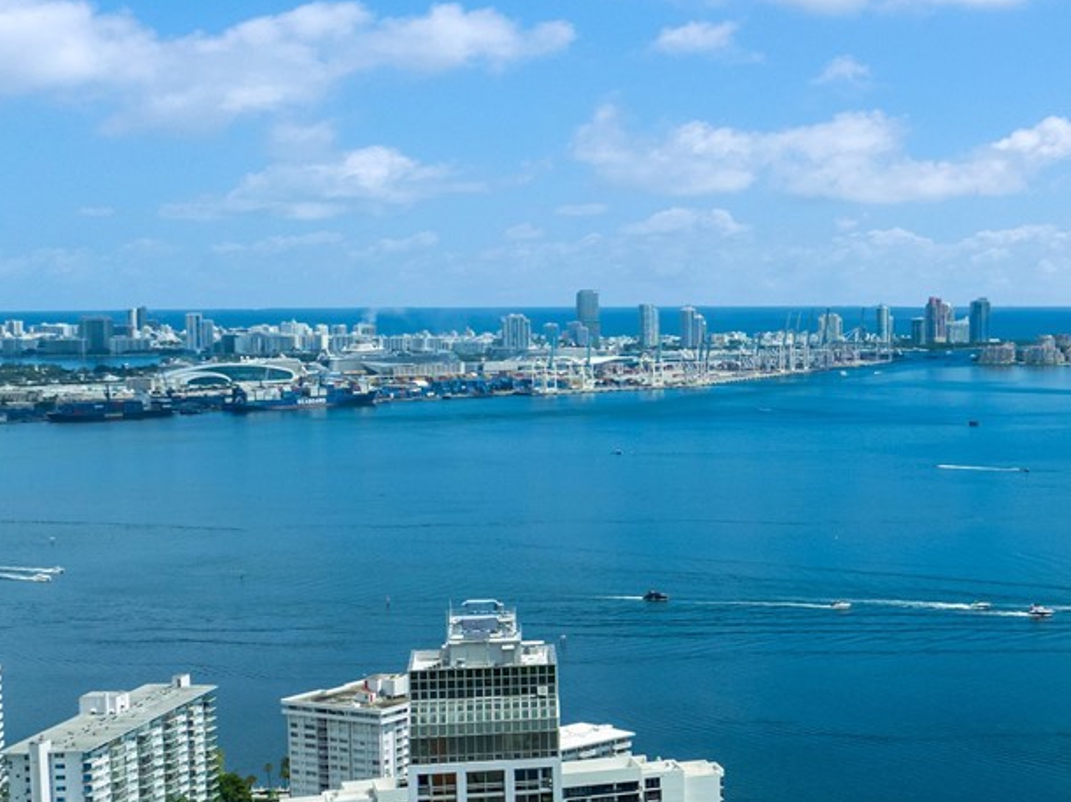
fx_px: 1948
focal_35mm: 63
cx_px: 1058
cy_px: 833
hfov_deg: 28.9
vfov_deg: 22.2
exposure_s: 1/500
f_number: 2.8
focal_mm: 12.29
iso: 100
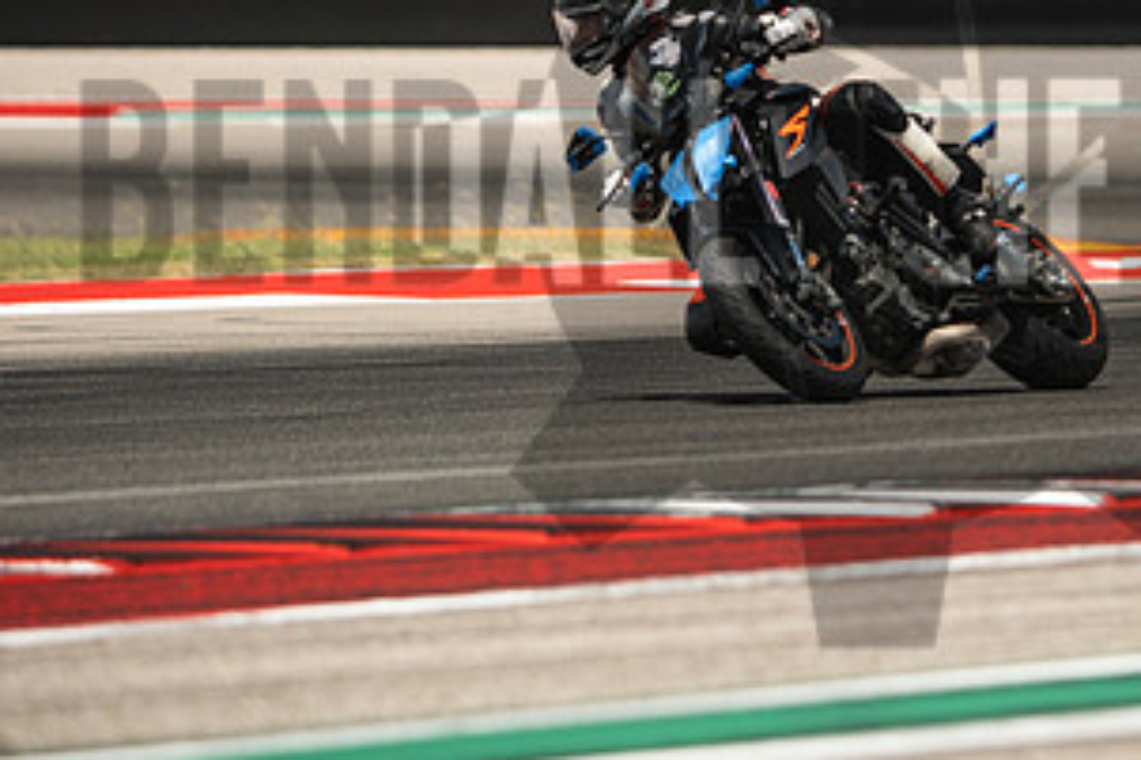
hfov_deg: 3.6
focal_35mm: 577
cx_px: 877
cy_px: 187
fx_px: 18277
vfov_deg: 2.4
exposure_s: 1/2000
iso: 160
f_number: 2.5
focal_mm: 200
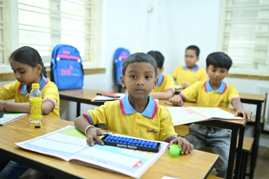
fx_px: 262
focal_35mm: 35
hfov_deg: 54.4
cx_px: 134
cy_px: 90
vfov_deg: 37.9
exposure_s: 1/200
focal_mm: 35
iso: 1600
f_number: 1.8
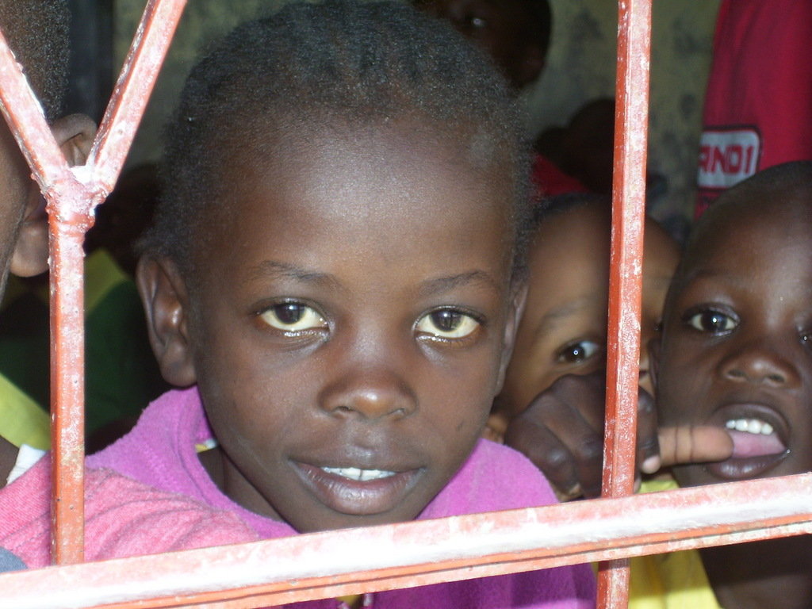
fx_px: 2393
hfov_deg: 19.3
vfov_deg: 14.5
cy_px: 304
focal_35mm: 102
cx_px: 406
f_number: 4.6
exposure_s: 1/90
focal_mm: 16.8
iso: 80
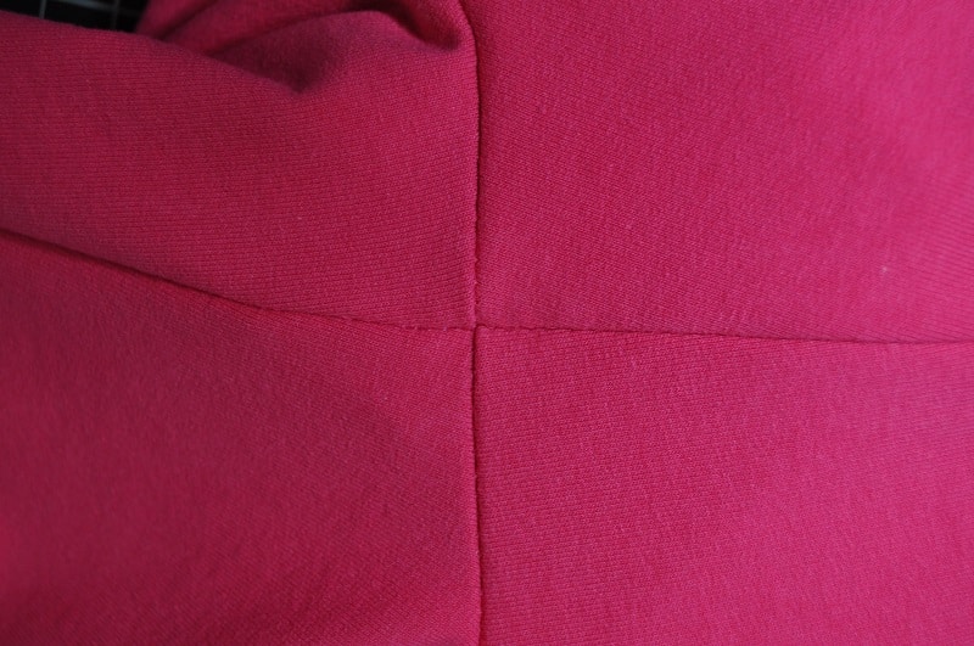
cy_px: 323
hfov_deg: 37.9
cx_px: 487
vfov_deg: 25.7
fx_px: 1418
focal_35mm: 52
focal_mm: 35
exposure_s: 1/60
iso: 640
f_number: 4.5
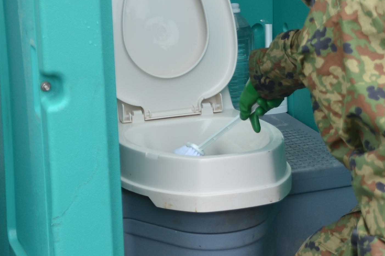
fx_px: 1187
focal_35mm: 111
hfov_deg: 18.3
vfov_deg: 12.3
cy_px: 84
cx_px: 303
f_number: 4
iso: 100
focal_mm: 30
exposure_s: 1/60
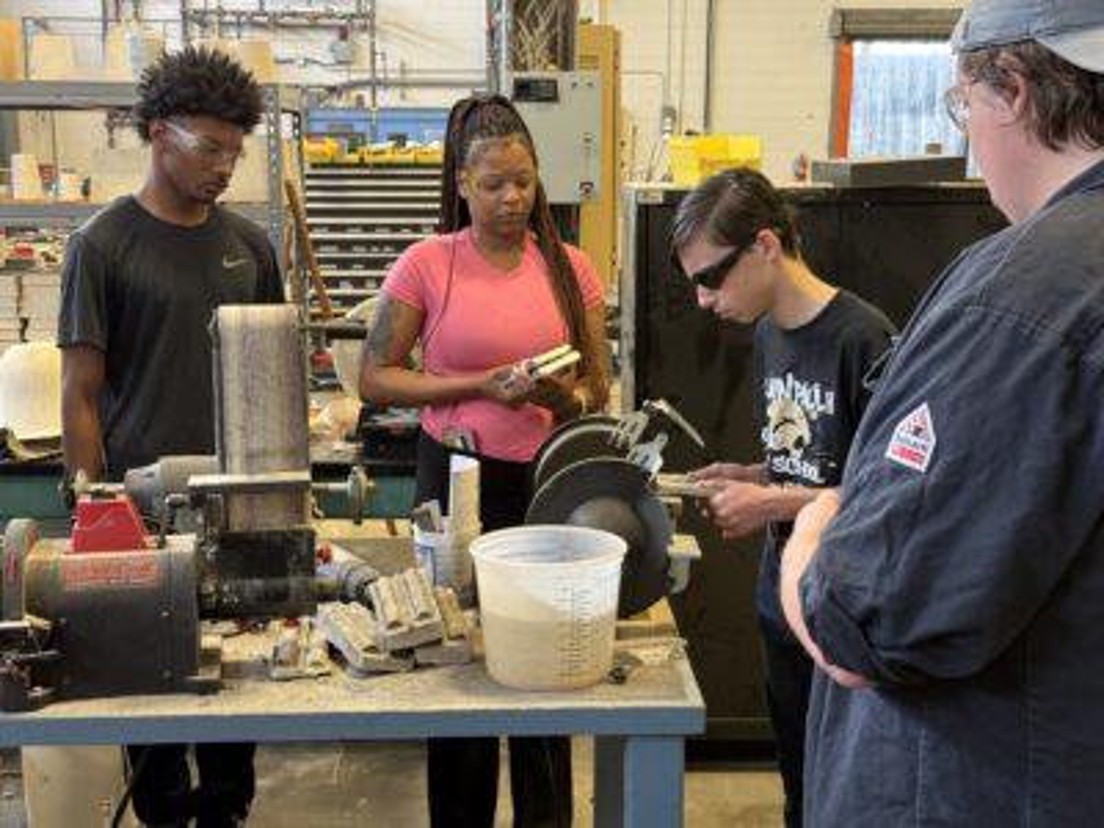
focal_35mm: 48
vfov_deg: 30.3
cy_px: 414
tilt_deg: -10.0
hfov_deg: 39.7
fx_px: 1531
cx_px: 552
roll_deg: -0.4
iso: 200
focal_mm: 6.76
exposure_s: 1/60
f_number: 1.78
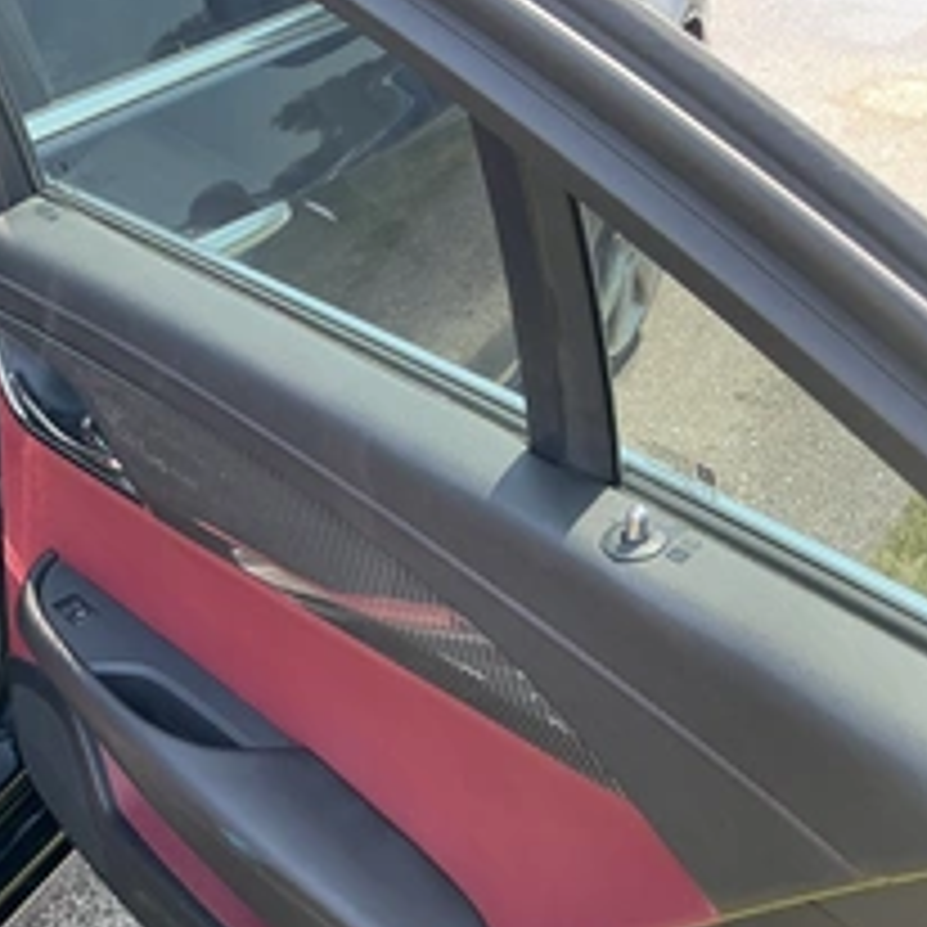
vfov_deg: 35.3
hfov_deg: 32.9
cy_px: 513
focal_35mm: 48
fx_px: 1454
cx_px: 36
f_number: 1.8
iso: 32
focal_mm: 3
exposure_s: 1/122
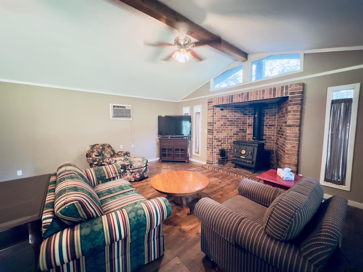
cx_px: 182
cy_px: 136
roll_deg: +0.3
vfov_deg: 85.7
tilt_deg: -3.9
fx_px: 147
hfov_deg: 102.1
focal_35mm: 14
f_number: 2.2
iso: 1600
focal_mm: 2.22
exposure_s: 1/30
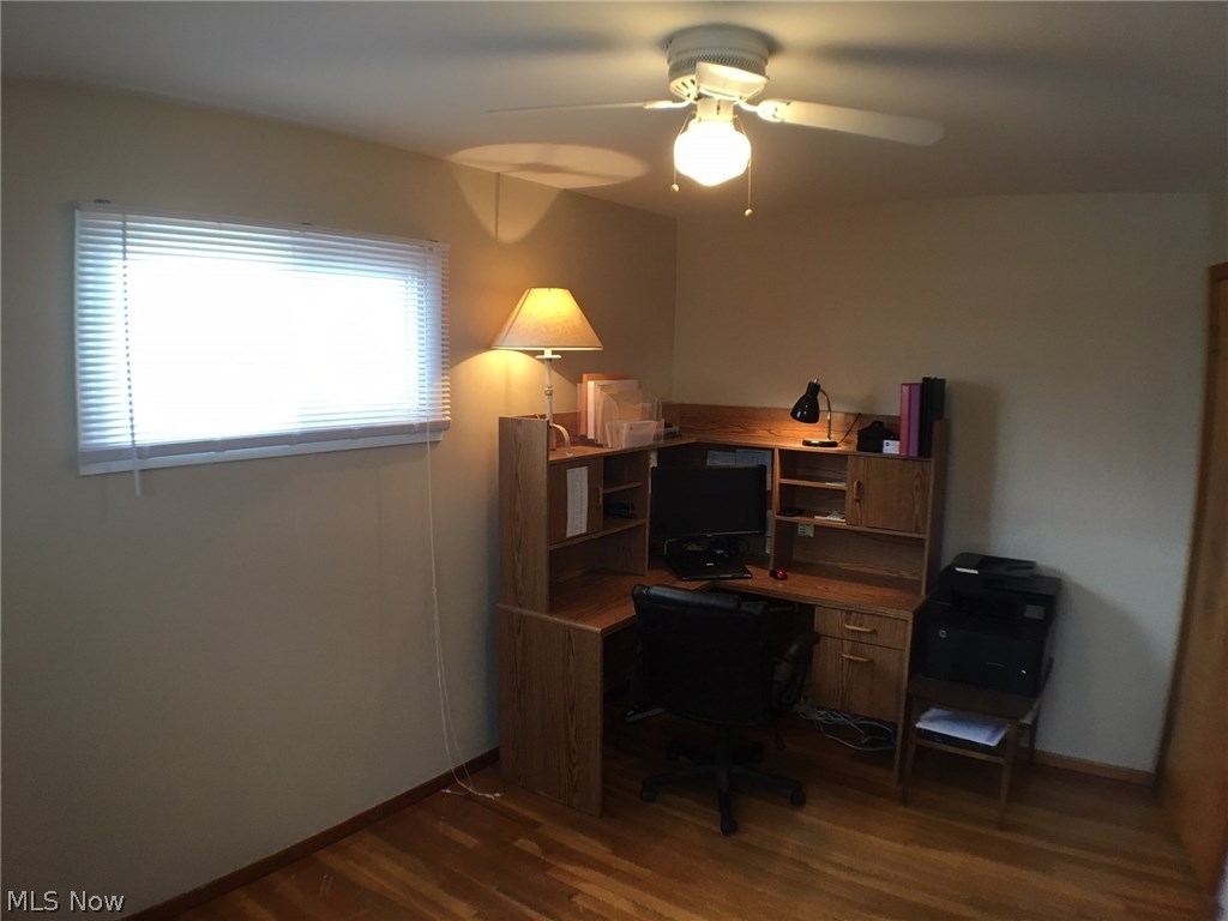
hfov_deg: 61.7
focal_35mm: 29
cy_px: 460
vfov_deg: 48.2
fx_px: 1029
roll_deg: -1.6
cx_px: 614
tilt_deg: -6.4
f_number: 2.2
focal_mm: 4.15
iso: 64
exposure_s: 1/33
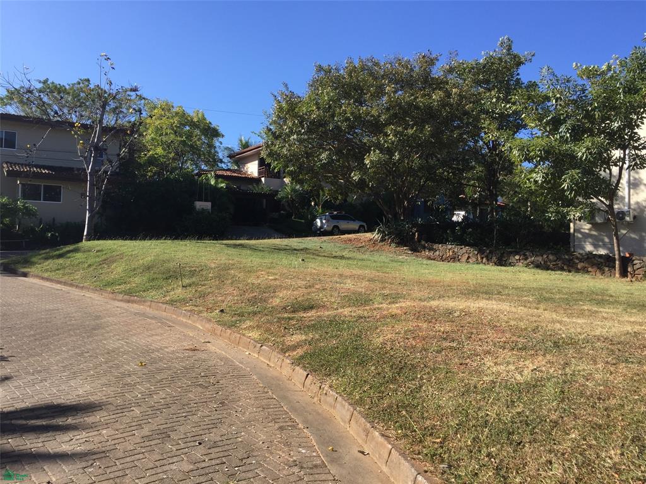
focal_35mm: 29
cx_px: 323
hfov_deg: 61.7
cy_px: 242
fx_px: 541
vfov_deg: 48.2
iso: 32
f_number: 2.2
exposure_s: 1/1130
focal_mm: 4.15
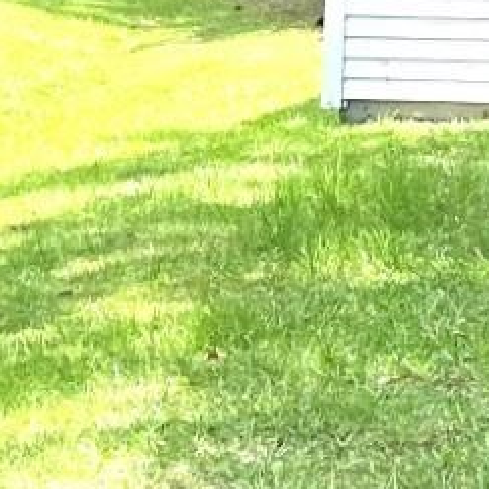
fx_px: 2190
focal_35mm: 137
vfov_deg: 11.9
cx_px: 1259
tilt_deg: +5.4
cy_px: -344
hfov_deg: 10.5
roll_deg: -0.7
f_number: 1.6
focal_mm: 5.1
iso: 50
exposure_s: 1/1046
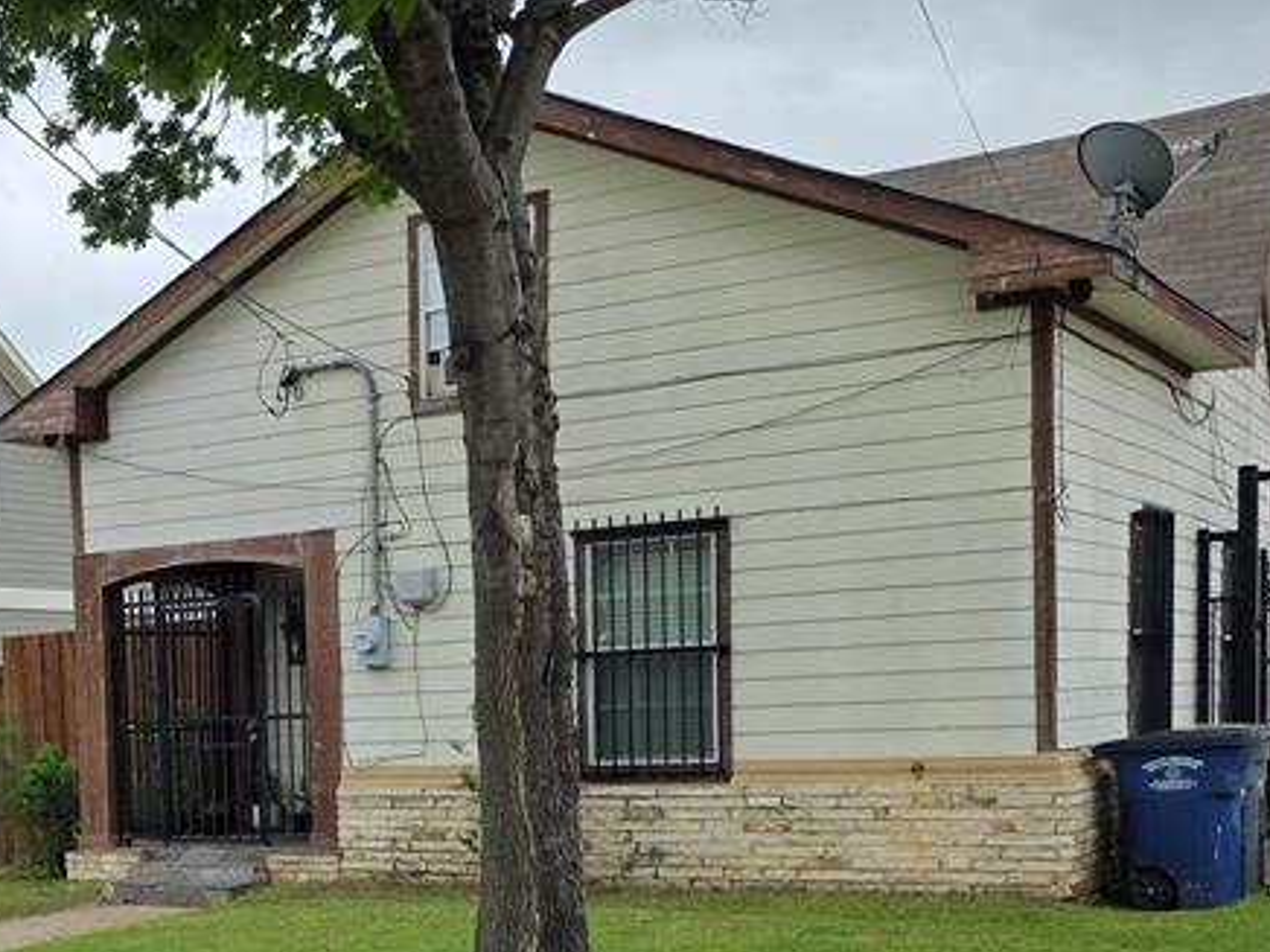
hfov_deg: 34.1
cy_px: 882
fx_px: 1981
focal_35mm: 54
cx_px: 186
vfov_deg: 26.0
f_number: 1.7
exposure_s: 1/1406
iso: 80
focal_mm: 6.25
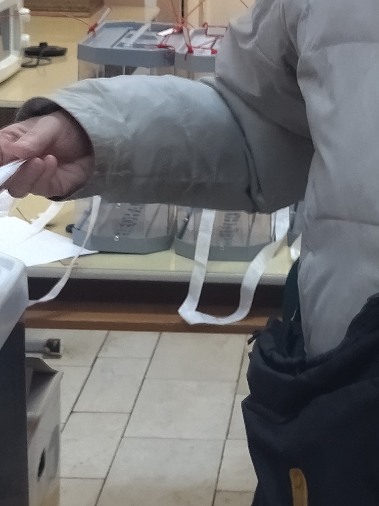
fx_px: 1577
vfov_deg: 18.2
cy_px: 166
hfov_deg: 13.7
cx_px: 287
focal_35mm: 108
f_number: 1.79
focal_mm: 4.74
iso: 253
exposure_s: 1/33
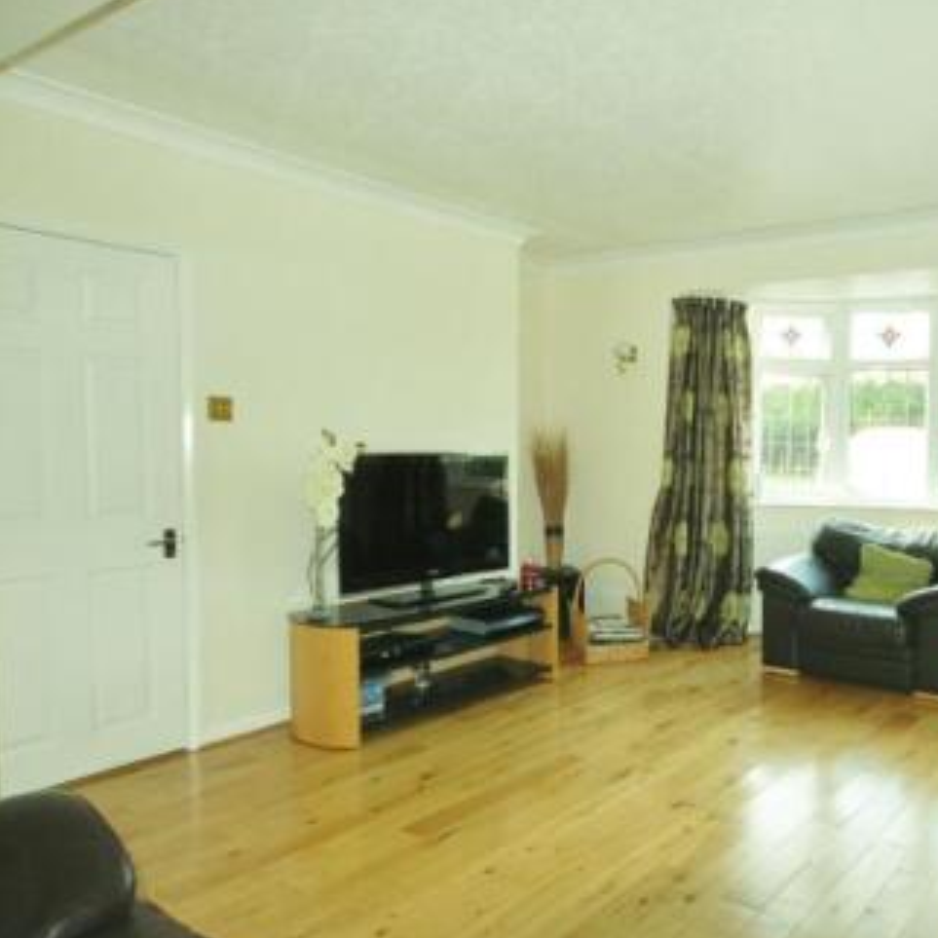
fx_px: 797
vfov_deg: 60.9
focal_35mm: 26
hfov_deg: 57.5
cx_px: 714
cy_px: 481
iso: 200
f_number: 4
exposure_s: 1/60
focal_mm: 10
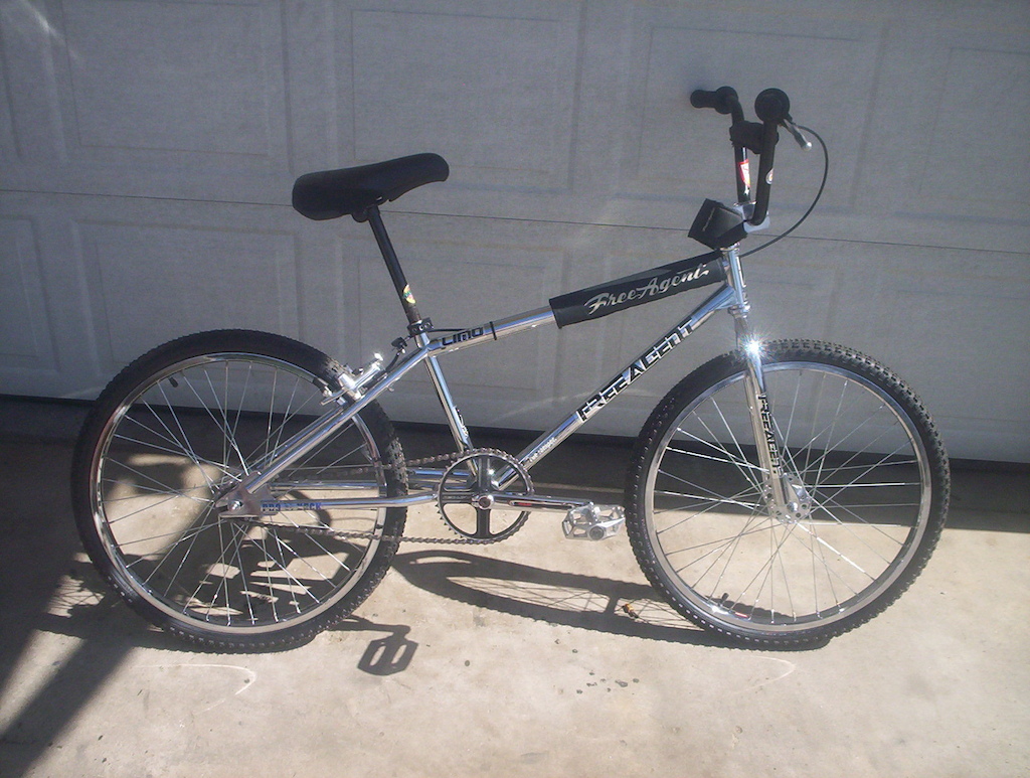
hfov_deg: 48.9
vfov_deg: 37.9
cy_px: 389
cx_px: 515
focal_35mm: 38
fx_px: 1133
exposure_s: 1/498
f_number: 4.5
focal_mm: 4.99
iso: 100
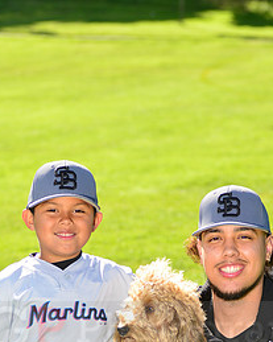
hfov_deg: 7.7
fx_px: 2021
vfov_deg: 9.6
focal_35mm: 200
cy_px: 320
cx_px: 172
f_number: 5
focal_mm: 95
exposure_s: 1/250
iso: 100
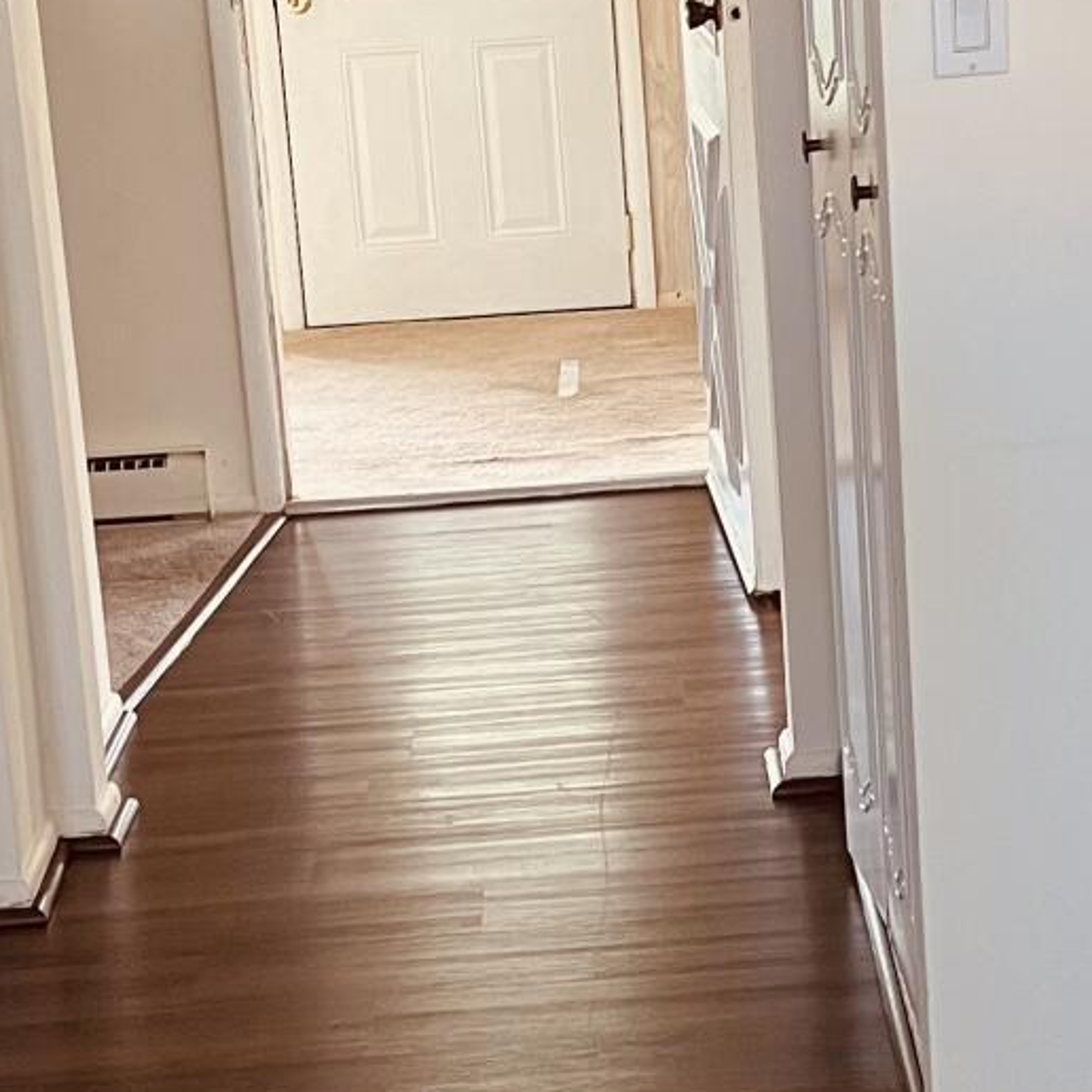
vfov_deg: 19.5
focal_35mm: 89
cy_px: 425
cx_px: 652
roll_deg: +4.0
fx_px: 3176
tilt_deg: -11.8
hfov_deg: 19.5
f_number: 1.5
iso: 125
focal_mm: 5.7
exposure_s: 1/71
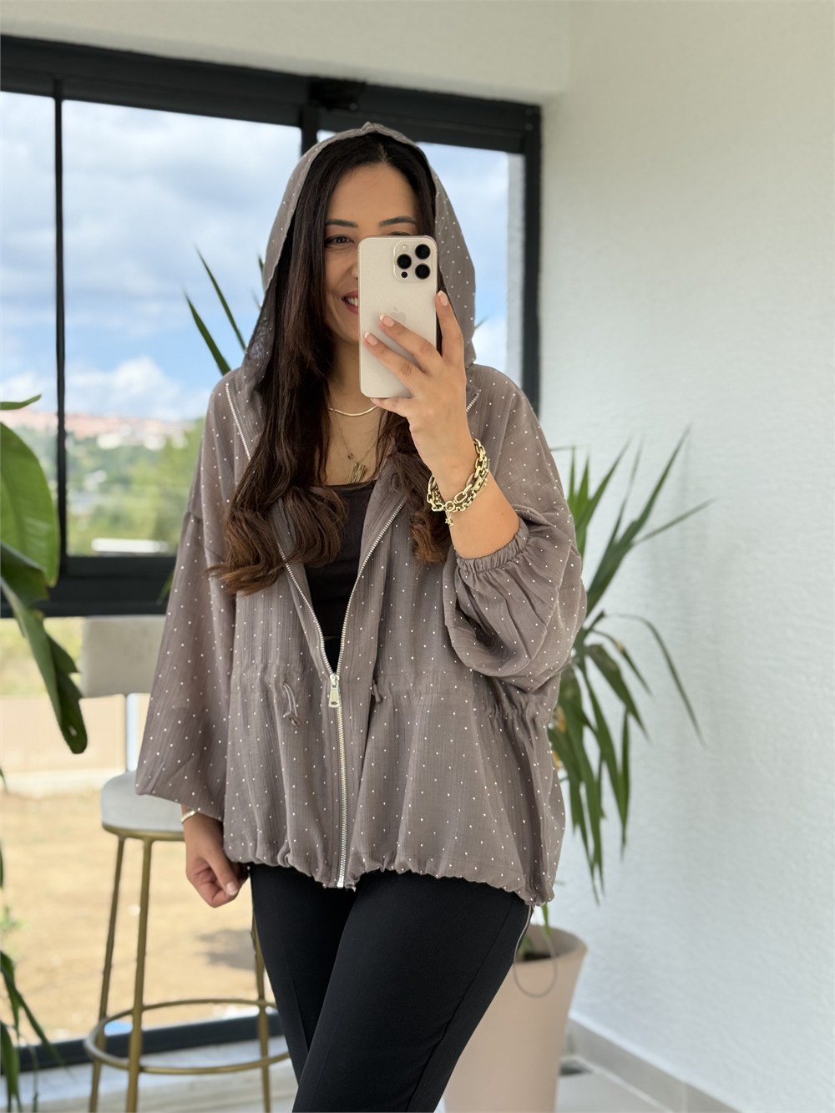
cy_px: 556
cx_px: 418
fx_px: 1544
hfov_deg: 30.3
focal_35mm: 48
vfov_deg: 39.7
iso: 100
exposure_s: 1/1000
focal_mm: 6.76
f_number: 1.78
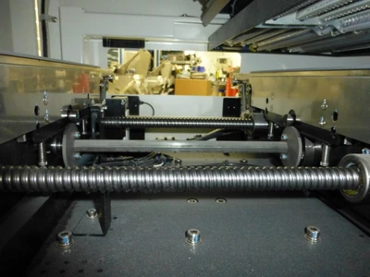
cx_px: 185
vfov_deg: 56.8
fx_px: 257
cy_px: 138
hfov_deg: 71.6
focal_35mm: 24
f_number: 3.3
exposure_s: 1/50
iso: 800
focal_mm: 4.3
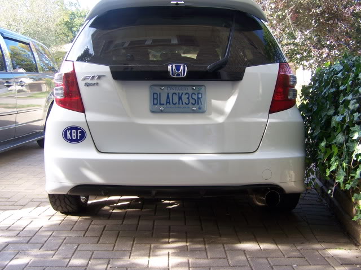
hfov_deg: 49.0
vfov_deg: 37.7
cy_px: 135
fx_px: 396
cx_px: 180
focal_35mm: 38
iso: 80
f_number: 2.8
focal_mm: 6.3
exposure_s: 1/80
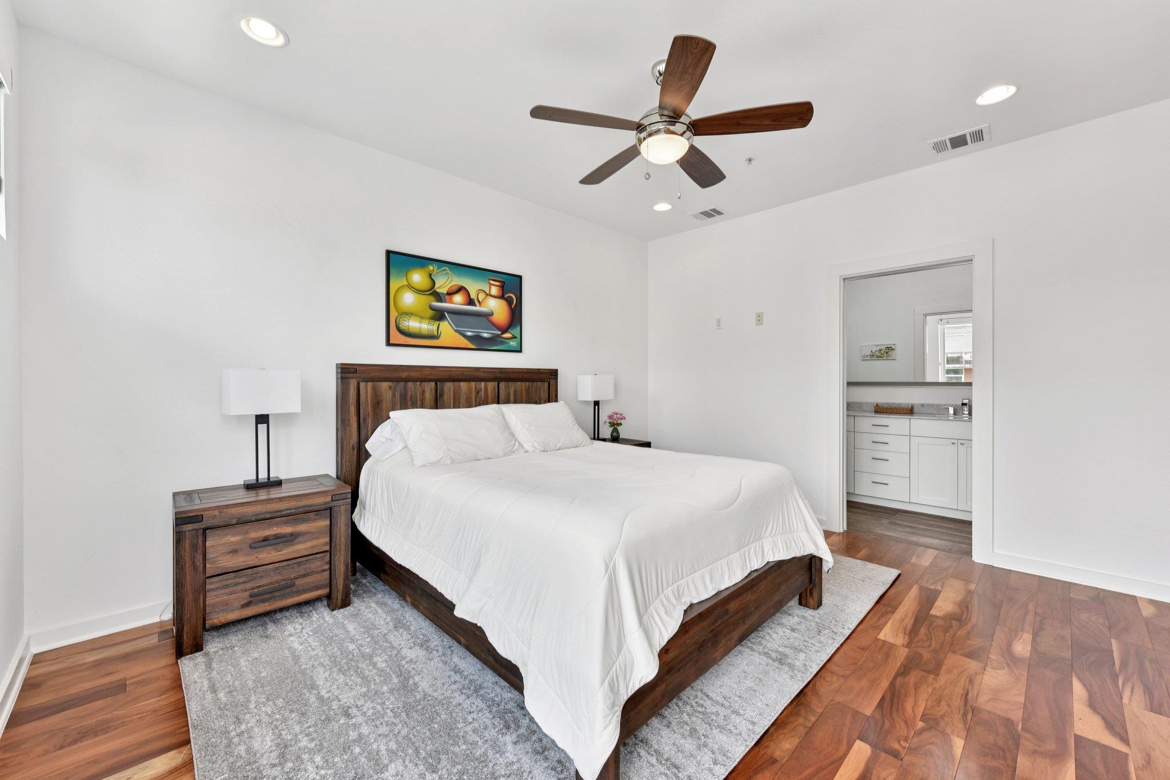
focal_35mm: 14
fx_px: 455
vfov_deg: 81.2
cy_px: 390
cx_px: 585
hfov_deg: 104.3
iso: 100
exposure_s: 1/30
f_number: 8
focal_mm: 14
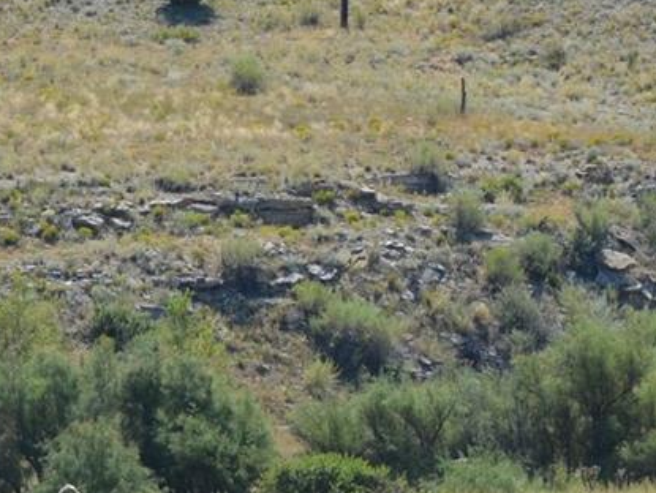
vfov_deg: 2.2
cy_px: 394
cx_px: -43
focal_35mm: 665
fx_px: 12613
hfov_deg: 3.0
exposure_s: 1/640
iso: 200
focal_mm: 120
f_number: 6.3
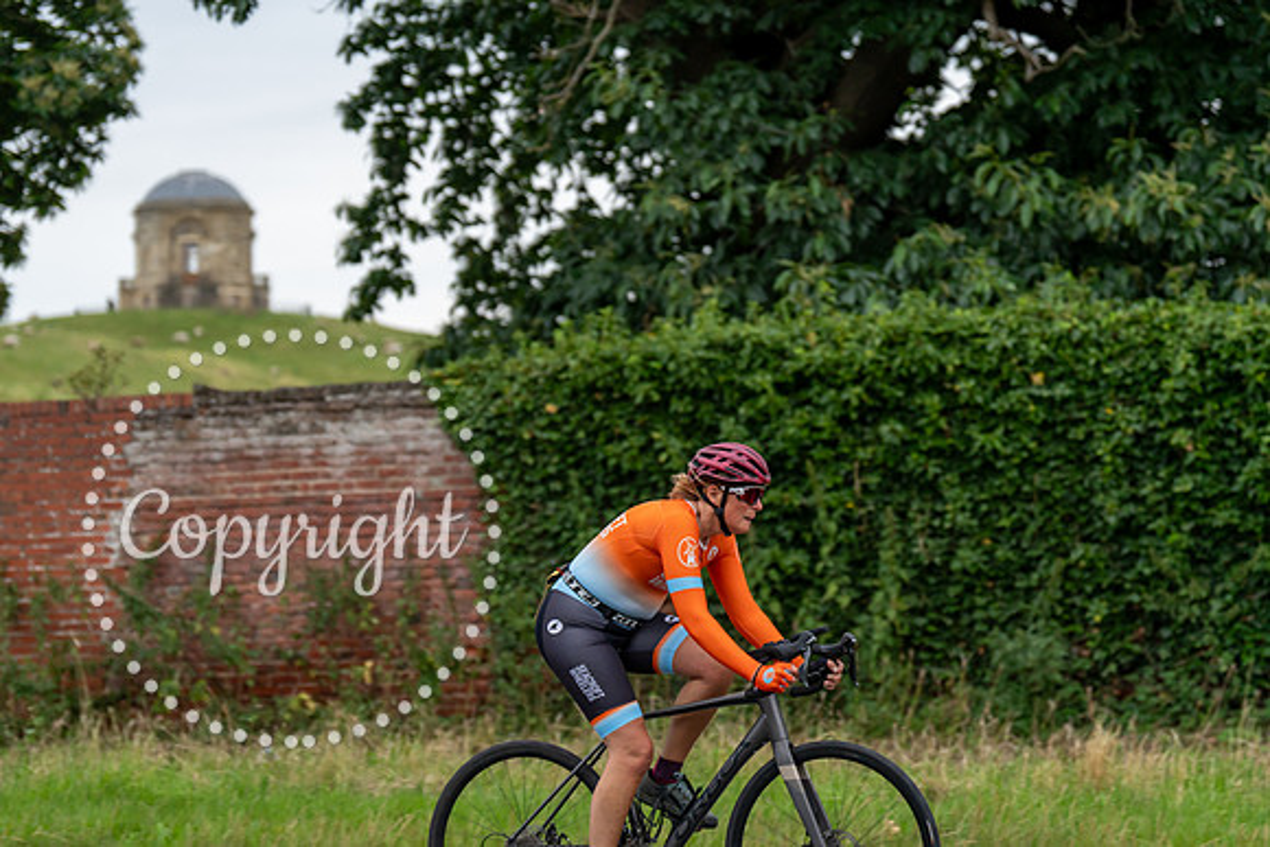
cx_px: 635
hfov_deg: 21.7
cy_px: 424
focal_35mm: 94
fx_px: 3317
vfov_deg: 14.6
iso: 1000
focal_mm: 94
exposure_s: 1/800
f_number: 2.8
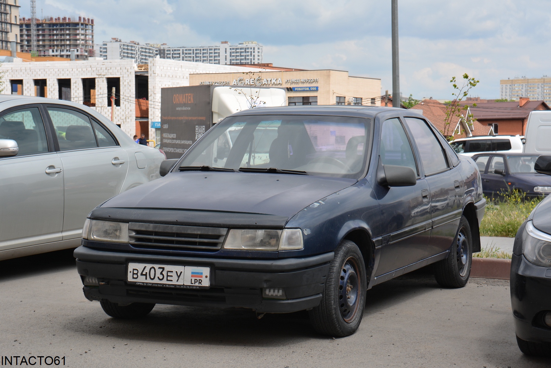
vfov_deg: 17.5
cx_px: 276
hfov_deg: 26.0
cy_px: 184
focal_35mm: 78
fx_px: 1194
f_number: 8
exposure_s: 1/250
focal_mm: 52
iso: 125
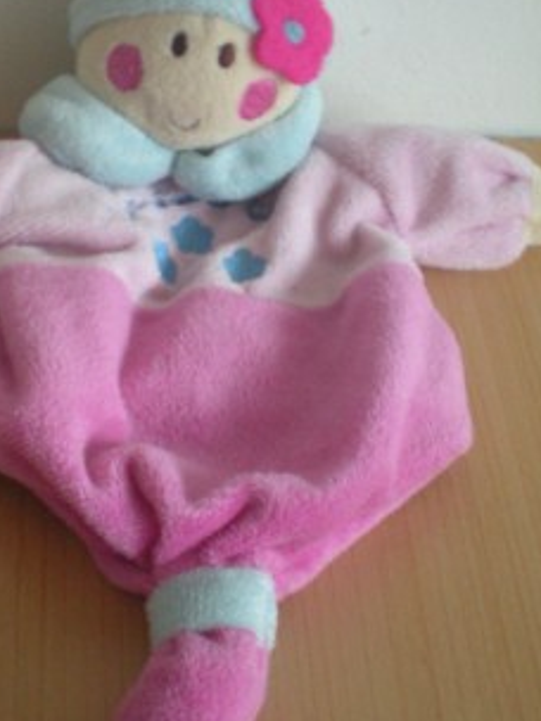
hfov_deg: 22.5
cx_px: 187
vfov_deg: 29.7
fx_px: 1354
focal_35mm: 65
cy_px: 280
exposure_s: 1/8
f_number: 3.1
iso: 302
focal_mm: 6.3
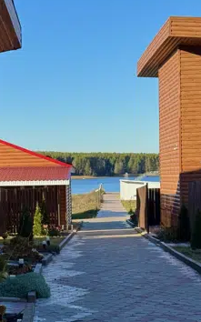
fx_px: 807
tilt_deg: -1.1
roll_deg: +1.5
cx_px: 39
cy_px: 196
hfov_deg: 14.1
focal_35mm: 92
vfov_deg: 22.5
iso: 64
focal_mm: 6.76
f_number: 1.78
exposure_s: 1/2717
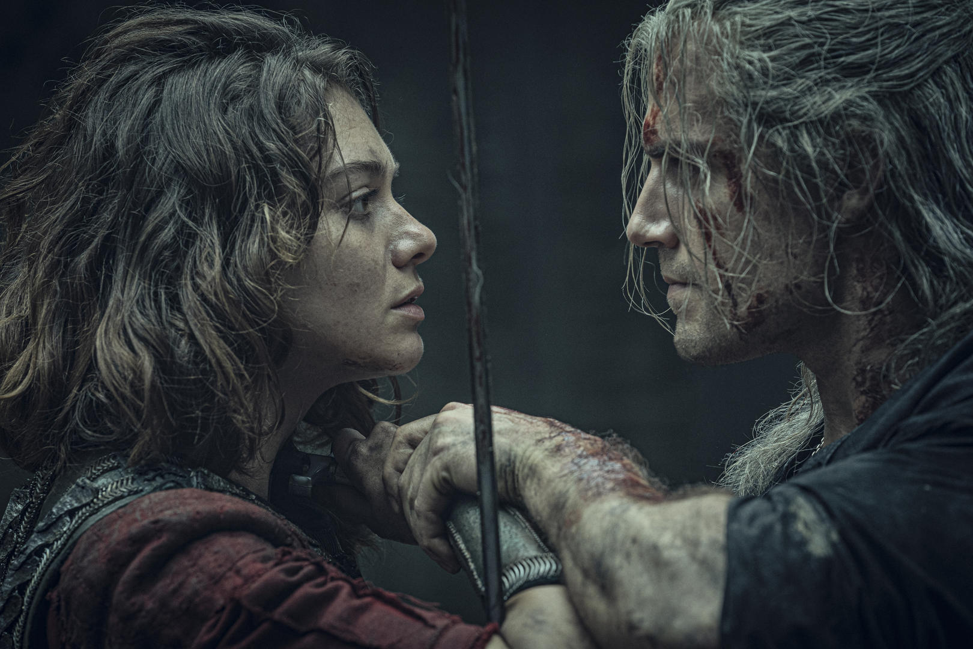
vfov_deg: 7.6
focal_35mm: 181
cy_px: 324
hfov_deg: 11.4
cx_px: 486
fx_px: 4892
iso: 1250
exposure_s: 1/800
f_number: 5
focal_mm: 181
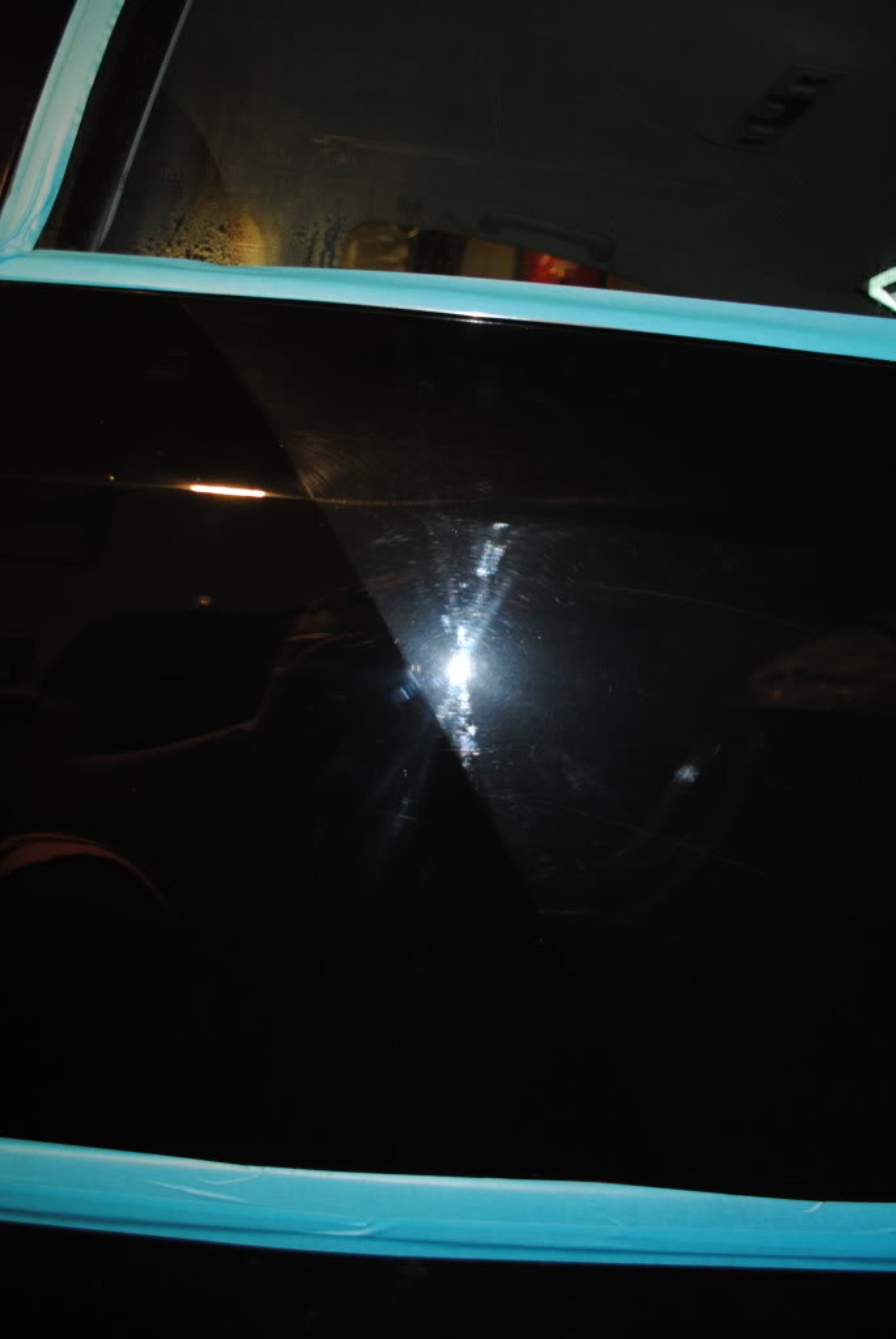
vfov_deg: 61.9
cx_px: 448
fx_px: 1117
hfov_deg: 43.7
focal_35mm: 30
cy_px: 670
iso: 200
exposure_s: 1/60
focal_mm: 20
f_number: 3.8
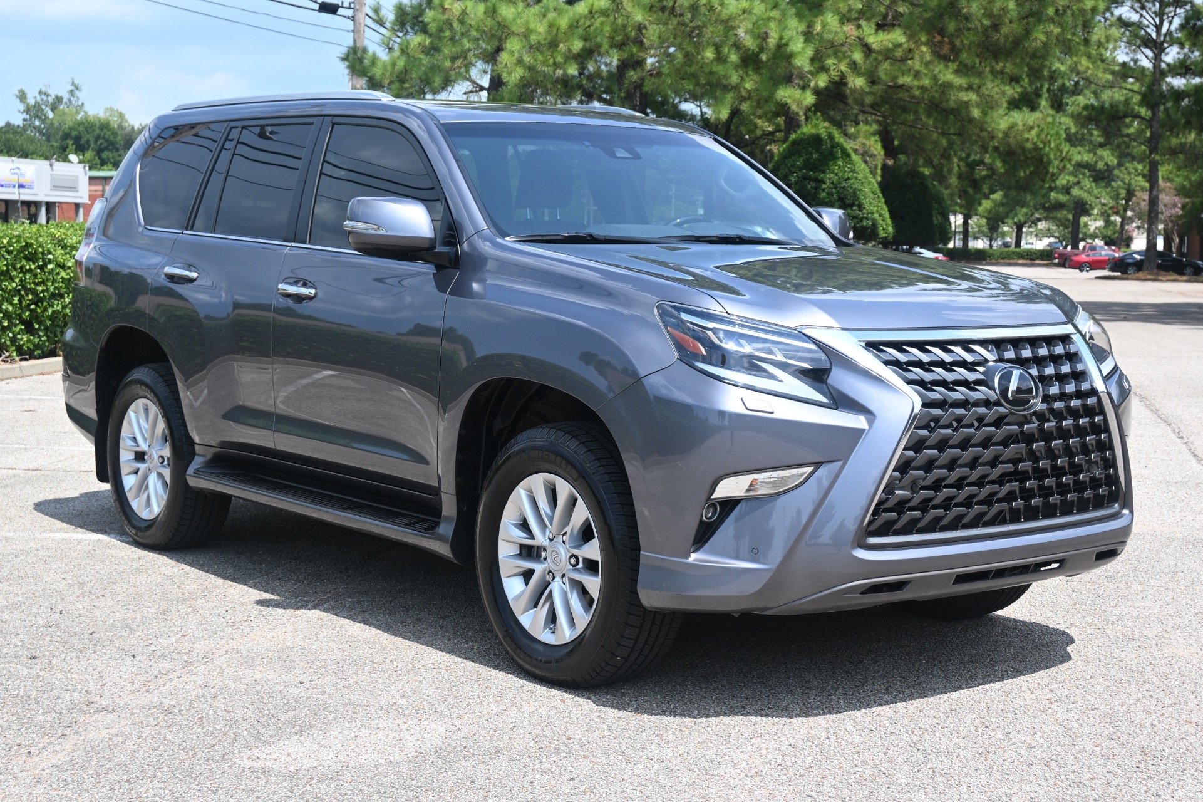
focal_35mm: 52
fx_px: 1754
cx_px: 602
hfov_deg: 37.9
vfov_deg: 25.7
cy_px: 401
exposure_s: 1/320
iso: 100
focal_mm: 35
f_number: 6.3
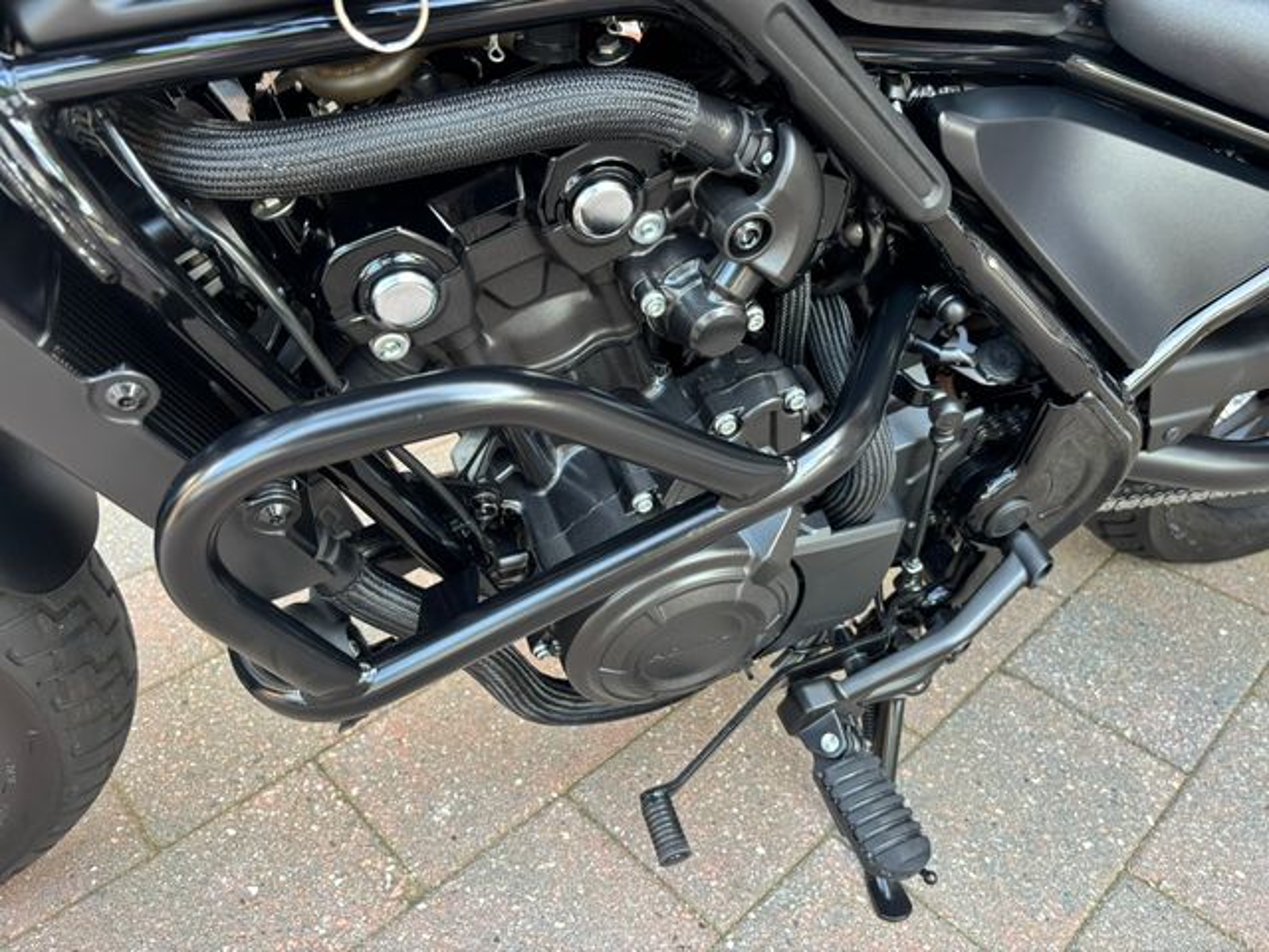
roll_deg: +0.2
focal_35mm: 26
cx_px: 634
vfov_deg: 53.1
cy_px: 476
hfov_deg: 67.3
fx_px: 953
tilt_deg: -32.7
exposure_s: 1/92
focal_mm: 5.96
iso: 125
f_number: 1.6
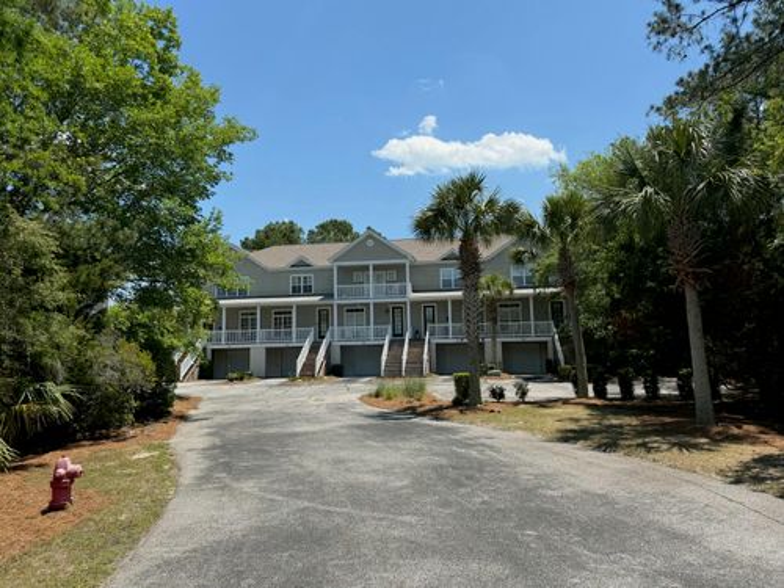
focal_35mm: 24
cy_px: 294
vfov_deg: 56.8
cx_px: 392
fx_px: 544
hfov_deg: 71.6
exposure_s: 1/3759
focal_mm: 6.76
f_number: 1.78
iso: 80
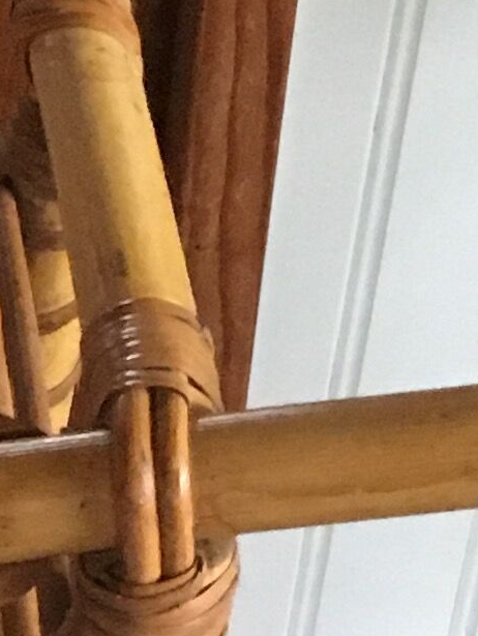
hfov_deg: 7.6
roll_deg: +0.8
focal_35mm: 190
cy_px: 592
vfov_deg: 10.3
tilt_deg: -41.9
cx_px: -394
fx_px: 3495
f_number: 2.2
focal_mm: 4.15
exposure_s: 1/17
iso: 320
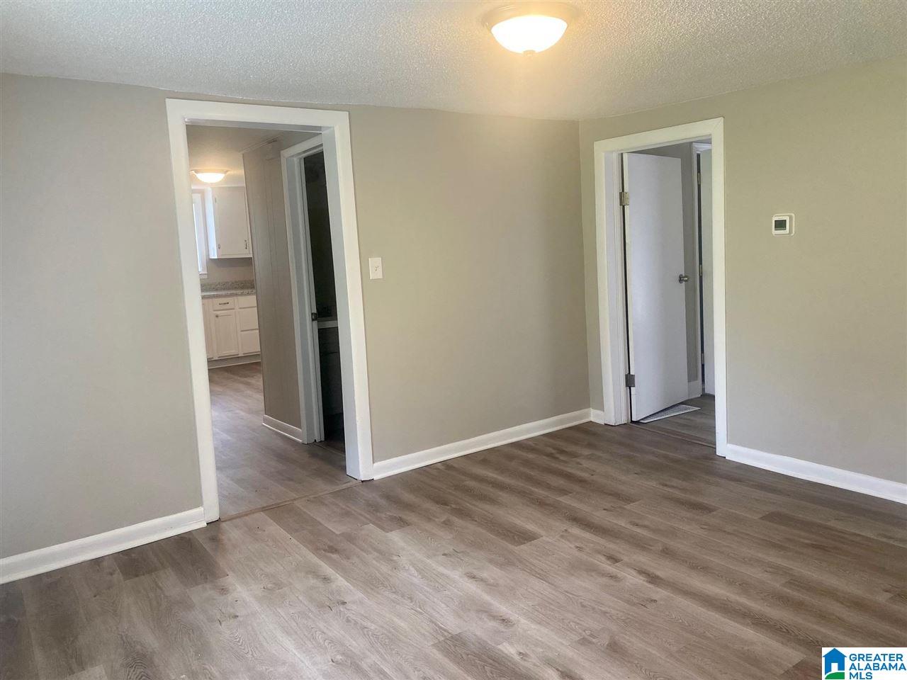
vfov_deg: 53.1
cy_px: 340
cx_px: 454
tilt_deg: -7.2
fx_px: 681
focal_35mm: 26
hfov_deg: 67.3
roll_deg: +3.4
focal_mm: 4.25
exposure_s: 1/120
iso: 125
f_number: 1.8
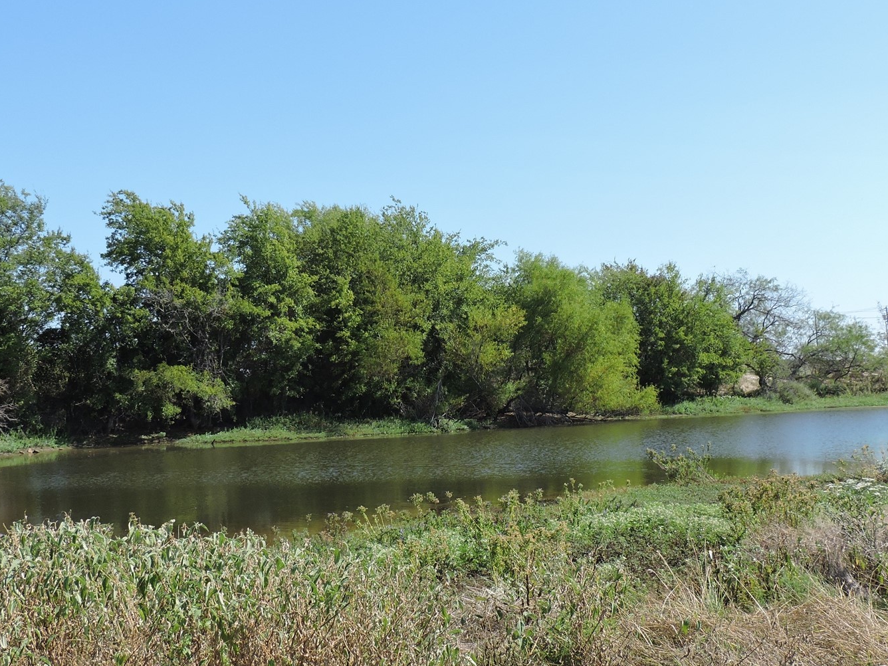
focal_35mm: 46
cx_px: 449
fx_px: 1180
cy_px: 358
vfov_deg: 31.5
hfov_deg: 41.2
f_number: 3.1
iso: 100
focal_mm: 5.4
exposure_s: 1/1000
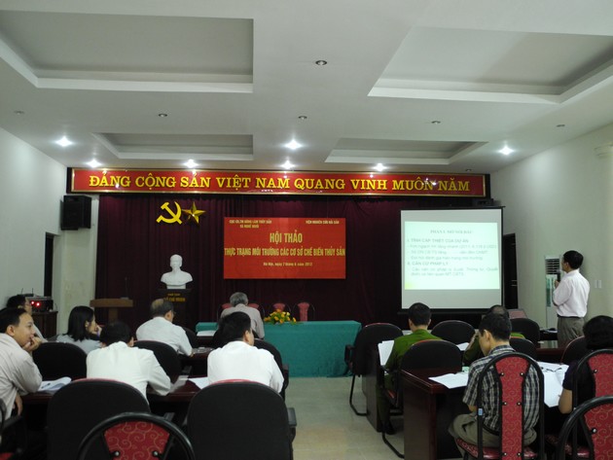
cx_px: 306
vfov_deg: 44.2
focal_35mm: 32
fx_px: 567
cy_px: 230
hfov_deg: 56.8
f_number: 2.8
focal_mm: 6.8
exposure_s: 1/13.7
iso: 400
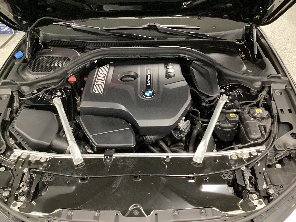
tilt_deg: -40.4
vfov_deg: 45.4
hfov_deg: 58.4
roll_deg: +2.8
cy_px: 111
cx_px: 148
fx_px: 265
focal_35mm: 31
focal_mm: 3.3
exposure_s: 1/20
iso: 640
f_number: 2.4
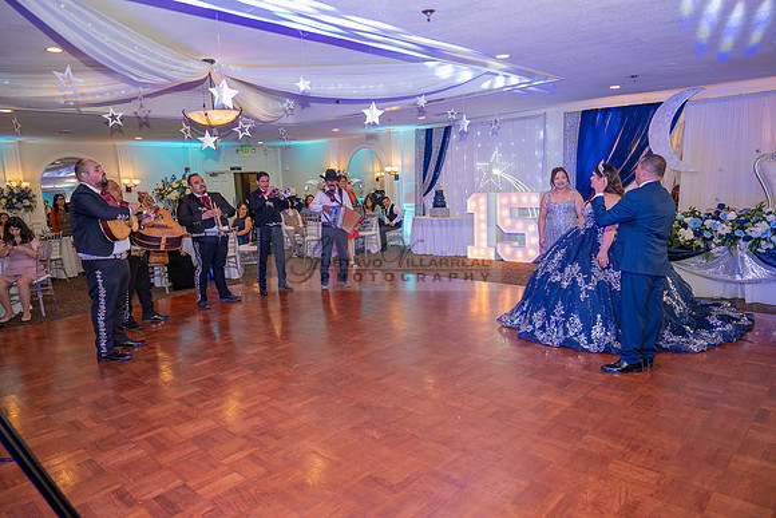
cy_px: 259
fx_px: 517
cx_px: 388
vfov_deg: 53.2
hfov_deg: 73.7
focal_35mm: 24
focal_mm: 24
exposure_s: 1/200
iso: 1000
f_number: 2.8
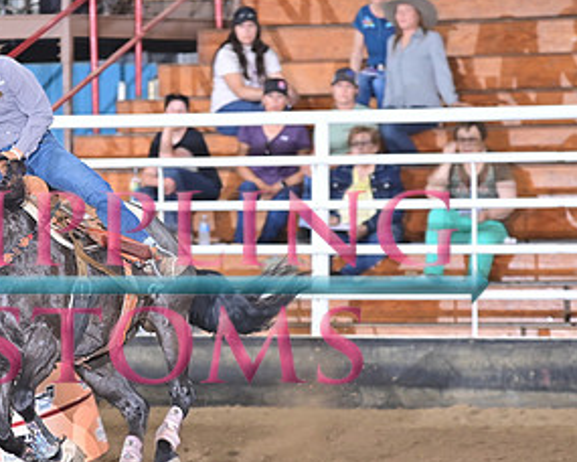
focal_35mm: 382
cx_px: 87
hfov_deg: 5.1
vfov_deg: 4.1
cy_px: 283
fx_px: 6523
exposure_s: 1/250
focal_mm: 200
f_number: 3.2
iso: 1600
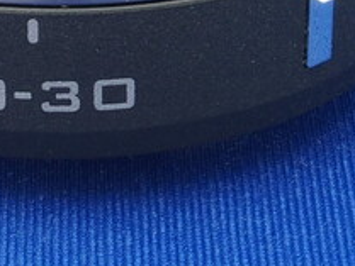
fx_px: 2945
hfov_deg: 6.9
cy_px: -190
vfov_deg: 5.1
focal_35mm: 287
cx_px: 83
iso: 100
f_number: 8
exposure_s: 2
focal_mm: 10.8
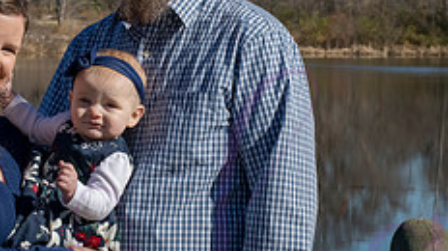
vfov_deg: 5.8
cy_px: 109
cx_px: 160
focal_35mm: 210
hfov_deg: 10.3
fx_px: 2492
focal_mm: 80
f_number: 16
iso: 400
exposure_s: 1/500
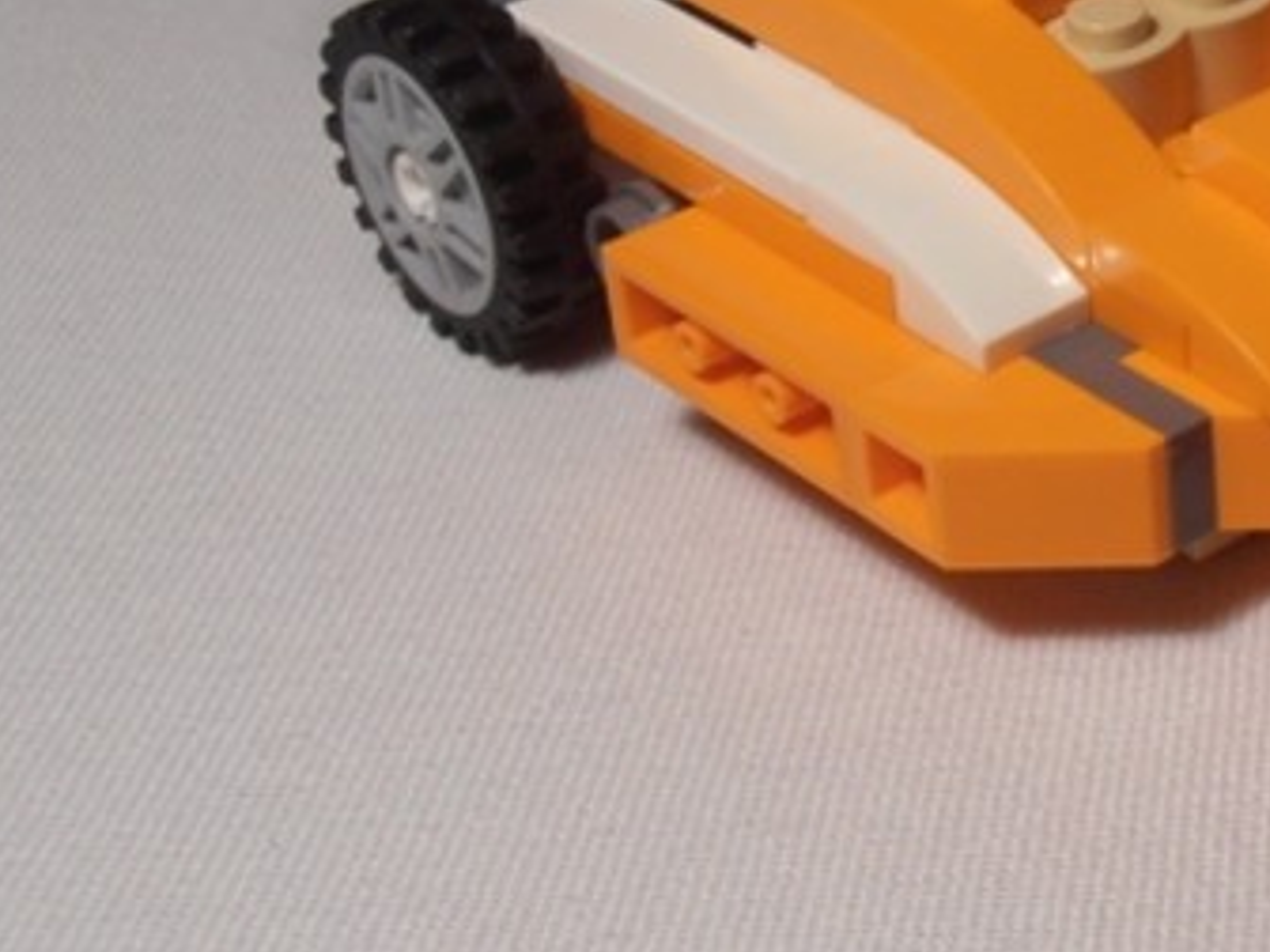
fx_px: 3632
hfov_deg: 18.7
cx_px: 1535
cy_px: 300
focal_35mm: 99
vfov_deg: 14.9
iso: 80
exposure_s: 1/40
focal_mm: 6.61
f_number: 3.9
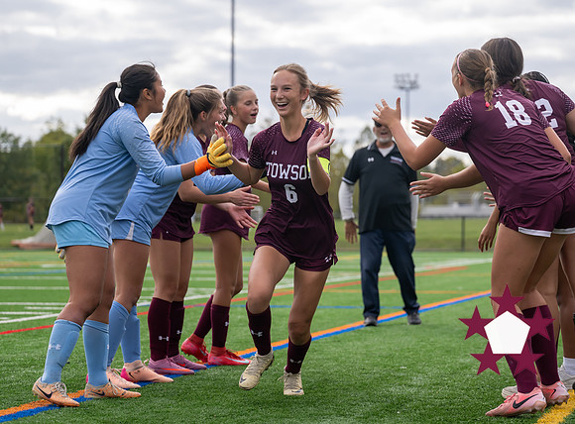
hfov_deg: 19.2
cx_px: 317
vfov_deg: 14.2
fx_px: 1699
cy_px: 155
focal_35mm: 103
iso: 360
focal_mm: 70
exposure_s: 1/2000
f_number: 2.8
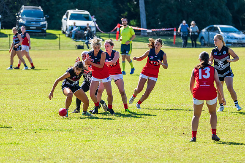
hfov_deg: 6.1
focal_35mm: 340
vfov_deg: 4.0
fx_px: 2313
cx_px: 101
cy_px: 92
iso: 800
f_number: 6.3
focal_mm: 280
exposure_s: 1/2000
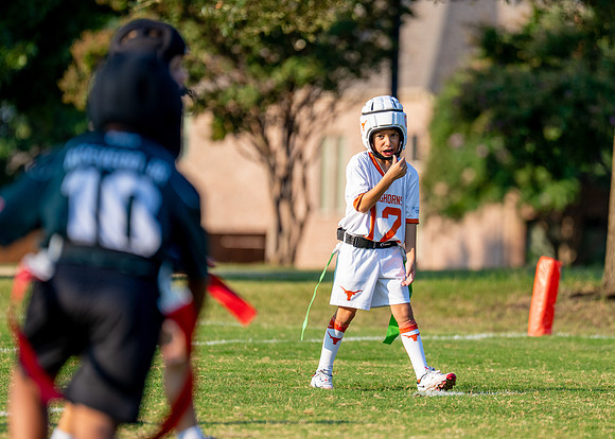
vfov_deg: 4.3
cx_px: 368
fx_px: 5788
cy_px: 212
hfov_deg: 6.1
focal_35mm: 331
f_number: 2.8
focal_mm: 200
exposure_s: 1/1600
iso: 200
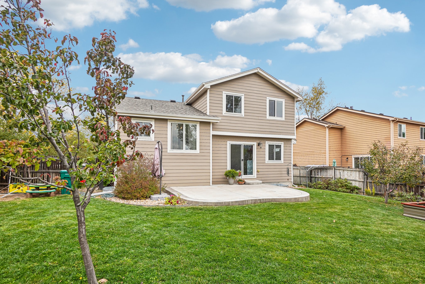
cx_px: 212
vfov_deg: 67.4
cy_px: 142
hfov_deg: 90.0
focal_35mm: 18
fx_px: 212
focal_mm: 12
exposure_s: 1/100
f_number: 8
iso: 100
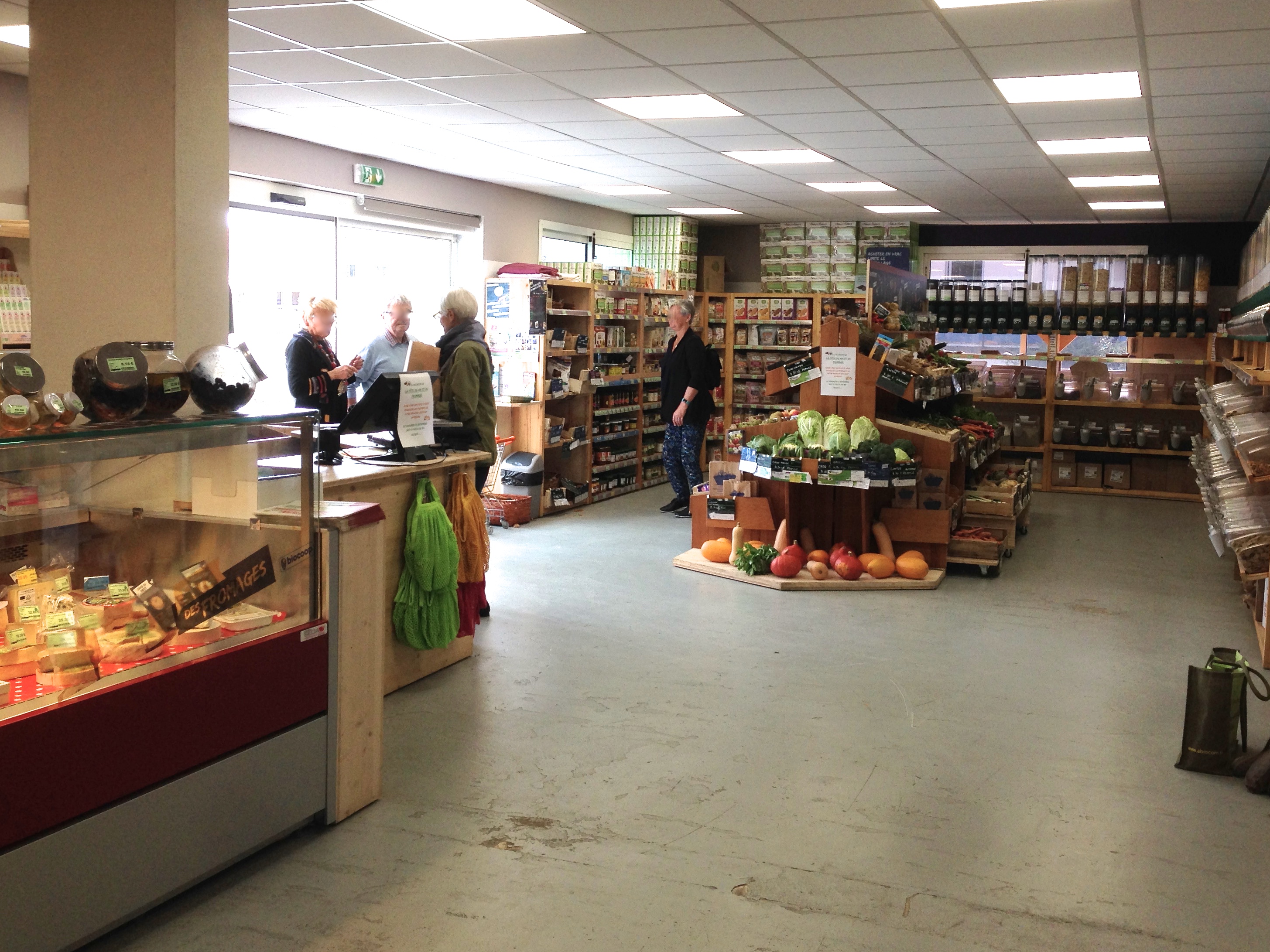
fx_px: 1357
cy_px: 428
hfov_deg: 50.1
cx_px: 685
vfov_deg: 38.6
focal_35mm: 37
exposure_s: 1/120
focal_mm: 4.12
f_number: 2.4
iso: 64
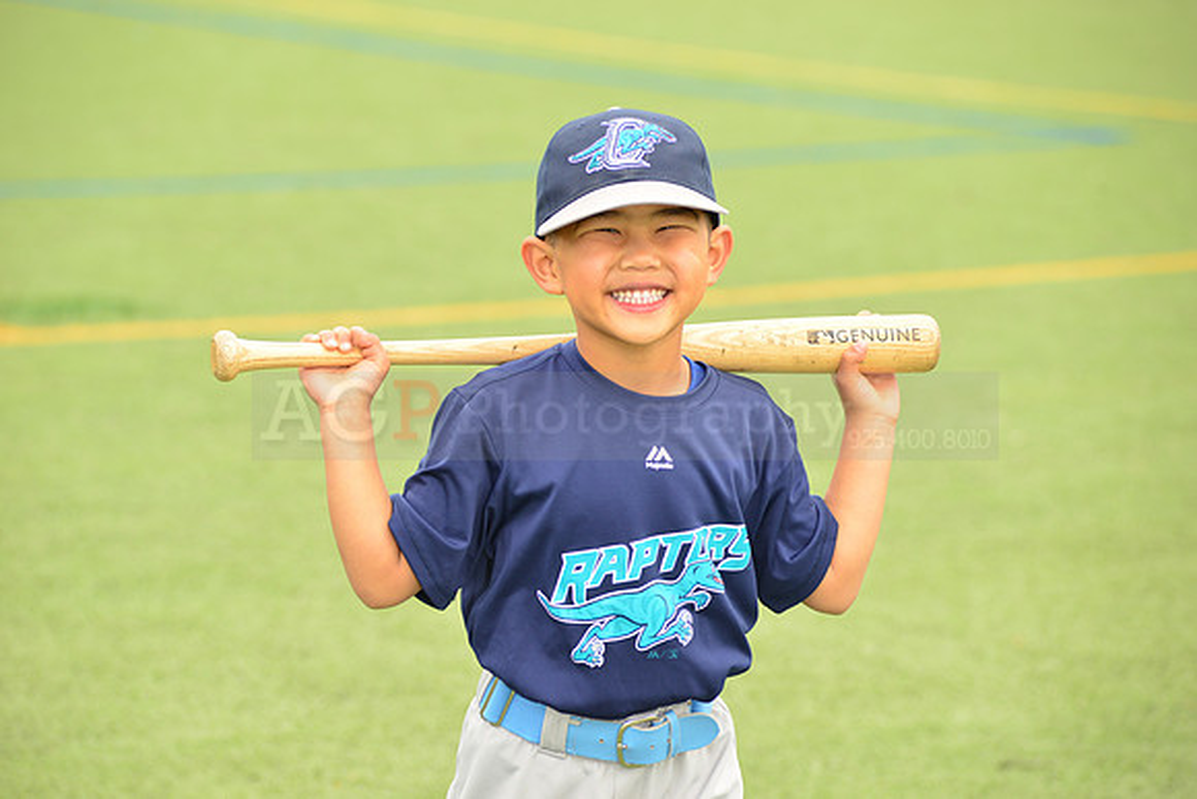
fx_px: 6152
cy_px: 400
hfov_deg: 11.1
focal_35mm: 185
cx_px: 598
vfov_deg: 7.4
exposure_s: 1/200
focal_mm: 185
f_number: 8
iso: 250
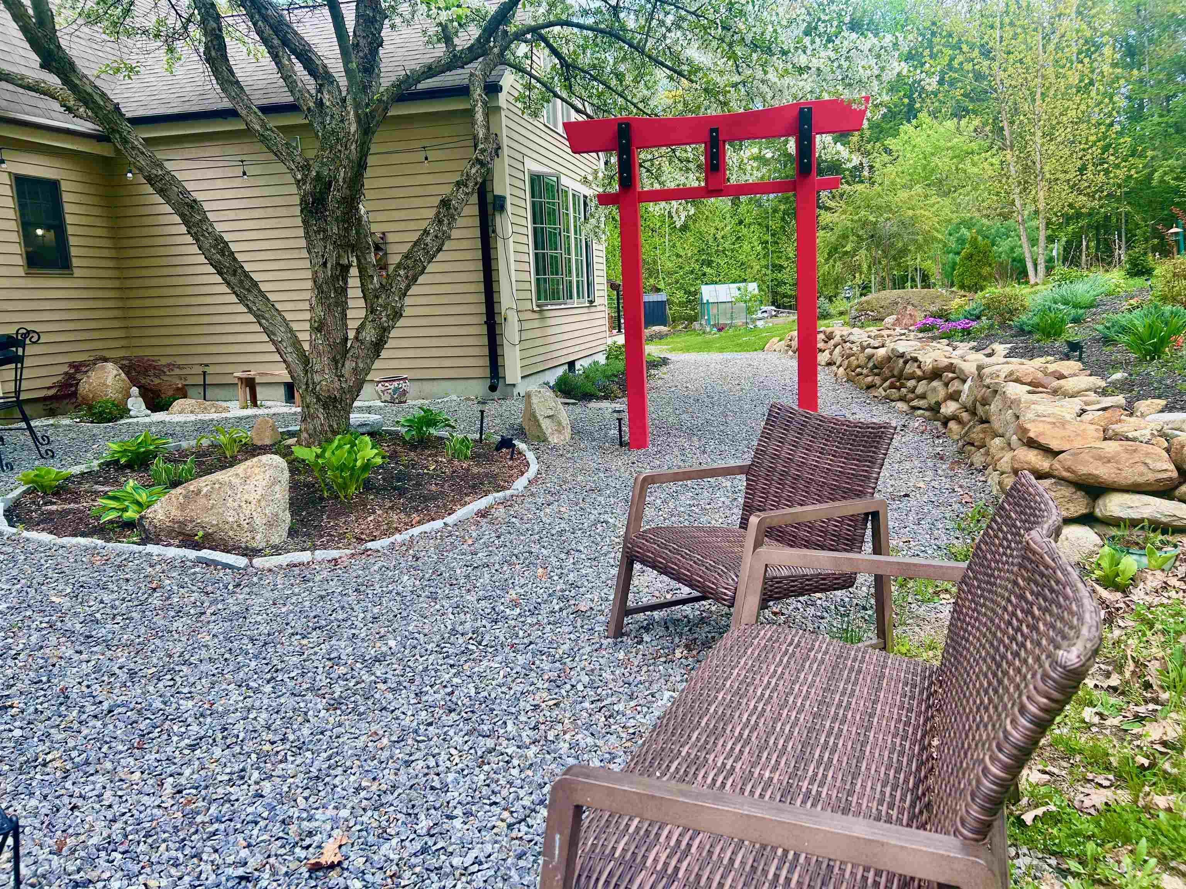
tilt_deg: -9.8
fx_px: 891
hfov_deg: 67.3
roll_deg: +2.8
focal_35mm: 26
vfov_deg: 53.1
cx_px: 593
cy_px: 444
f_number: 1.5
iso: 50
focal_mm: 5.7
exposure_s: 1/431
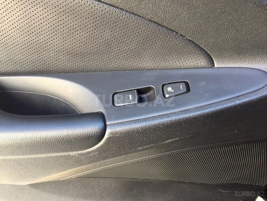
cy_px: 100
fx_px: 224
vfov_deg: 48.2
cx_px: 134
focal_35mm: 29
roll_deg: -5.0
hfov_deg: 61.7
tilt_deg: -38.8
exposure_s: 1/33
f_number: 2.2
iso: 32
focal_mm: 4.15
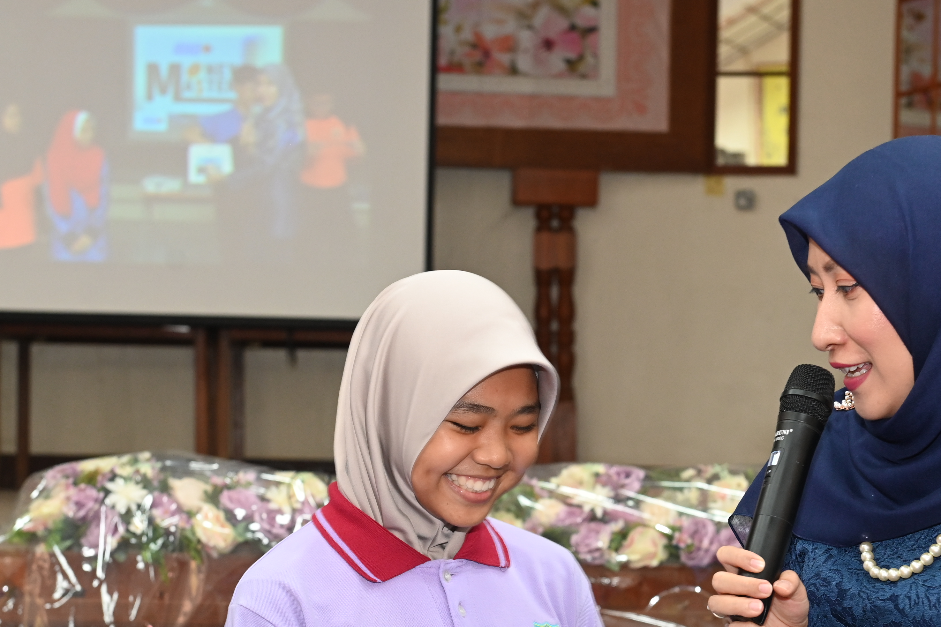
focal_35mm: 94
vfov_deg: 14.5
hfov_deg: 21.7
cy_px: 498
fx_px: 2456
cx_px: 492
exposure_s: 1/60
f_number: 4
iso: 1800
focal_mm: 56
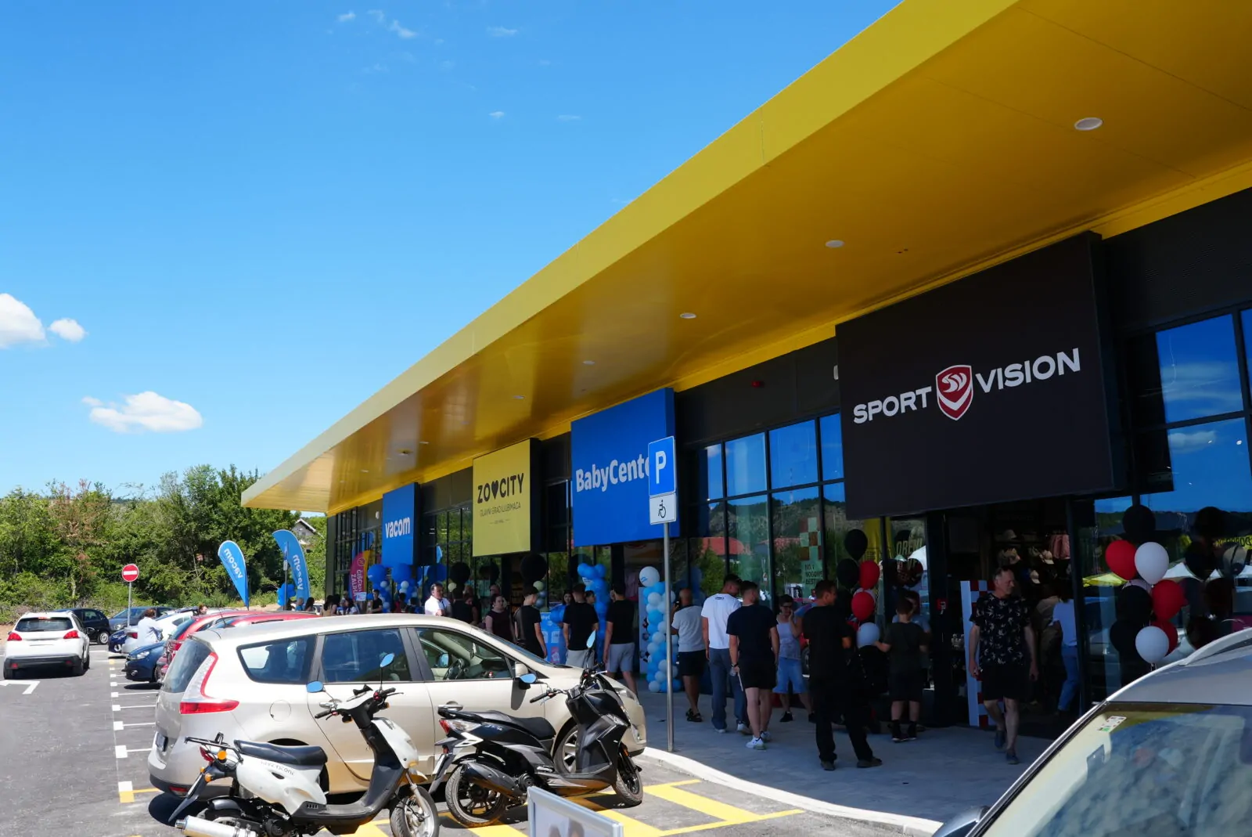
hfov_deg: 65.4
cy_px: 418
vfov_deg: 46.5
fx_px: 974
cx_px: 626
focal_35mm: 28
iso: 80
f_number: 8
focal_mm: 28
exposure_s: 1/125
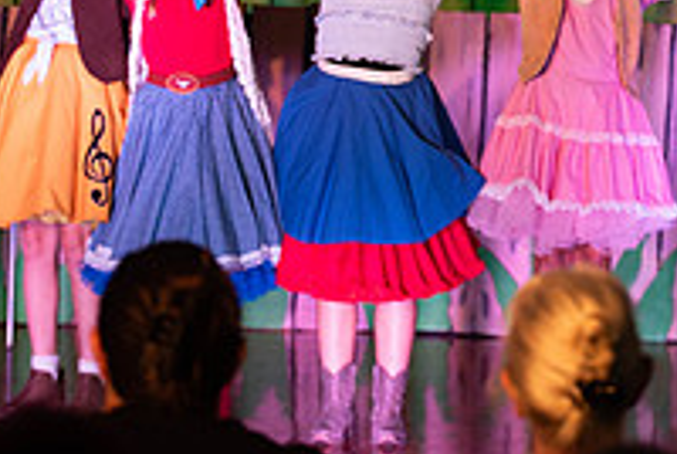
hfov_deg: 8.4
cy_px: 32
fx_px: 4633
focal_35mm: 246
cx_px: 335
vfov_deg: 5.6
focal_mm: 85
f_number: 2.8
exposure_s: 1/100
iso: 500
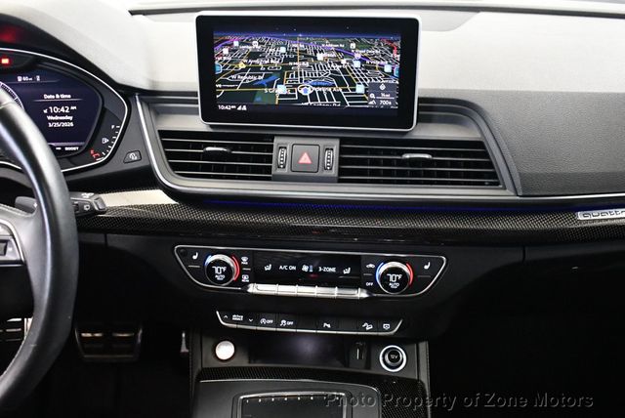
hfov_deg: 53.1
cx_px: 312
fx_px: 626
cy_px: 209
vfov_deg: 36.9
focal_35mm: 36
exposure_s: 1/60
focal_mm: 18
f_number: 3.5
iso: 6400
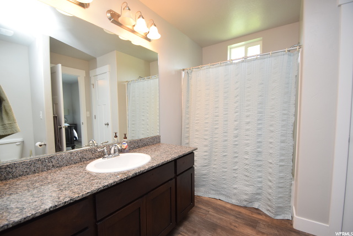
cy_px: 118
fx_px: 147
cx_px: 176
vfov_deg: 77.4
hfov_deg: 100.4
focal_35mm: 15
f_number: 4.5
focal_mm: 10
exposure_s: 1/80
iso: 800
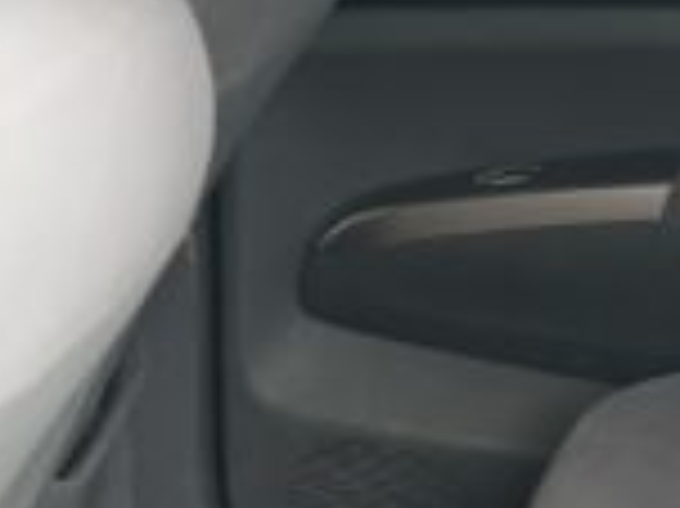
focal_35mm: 132
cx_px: 685
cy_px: 701
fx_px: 2591
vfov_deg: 10.9
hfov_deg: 14.7
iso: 100
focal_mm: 3.98
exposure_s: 1/50
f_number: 1.8
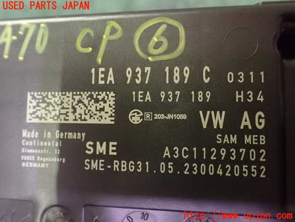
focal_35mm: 30
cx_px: 148
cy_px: 111
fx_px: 256
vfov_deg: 46.8
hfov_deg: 60.0
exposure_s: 1/25
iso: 1600
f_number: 2.3
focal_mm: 5.4
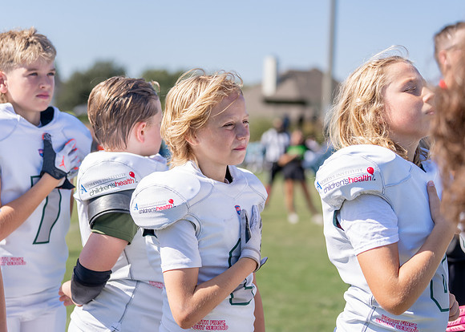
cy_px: 163
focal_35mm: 77
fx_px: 1015
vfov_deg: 18.6
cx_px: 221
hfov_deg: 25.8
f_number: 2.8
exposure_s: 1/1250
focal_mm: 70
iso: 100
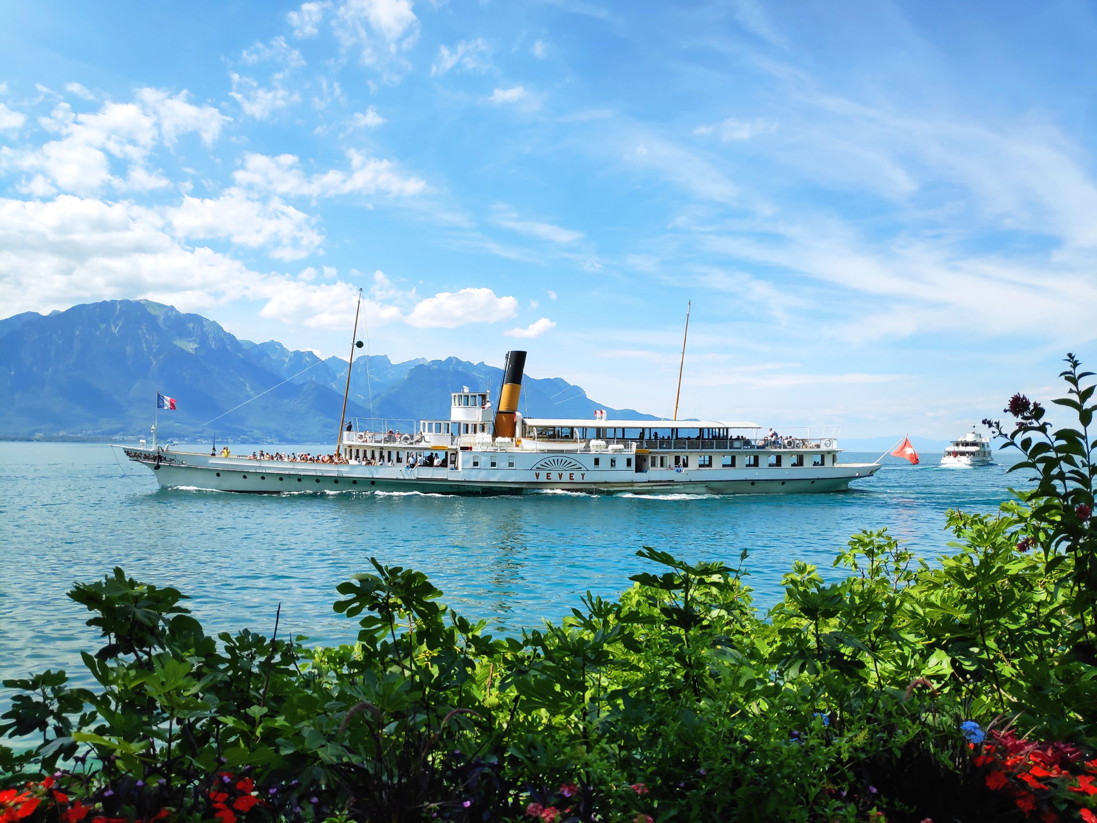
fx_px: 634
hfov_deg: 81.7
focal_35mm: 20
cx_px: 548
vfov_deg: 66.0
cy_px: 412
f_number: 1.9
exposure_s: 1/1956
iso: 100
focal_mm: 3.94
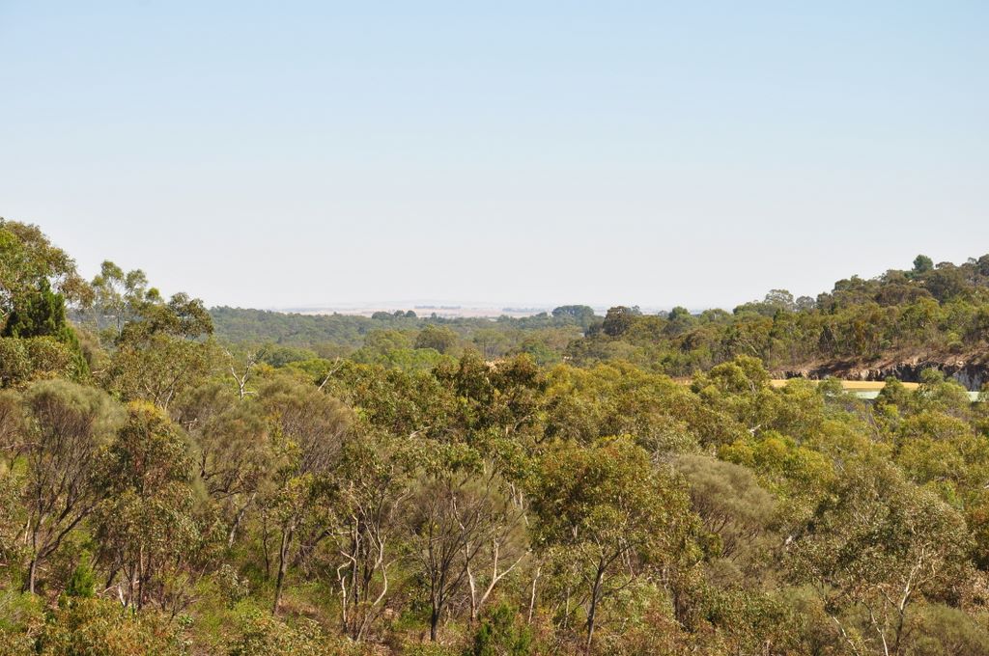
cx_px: 494
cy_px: 328
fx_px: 2881
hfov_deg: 19.5
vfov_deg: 13.0
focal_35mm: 105
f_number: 10
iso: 200
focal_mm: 70
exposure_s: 1/250
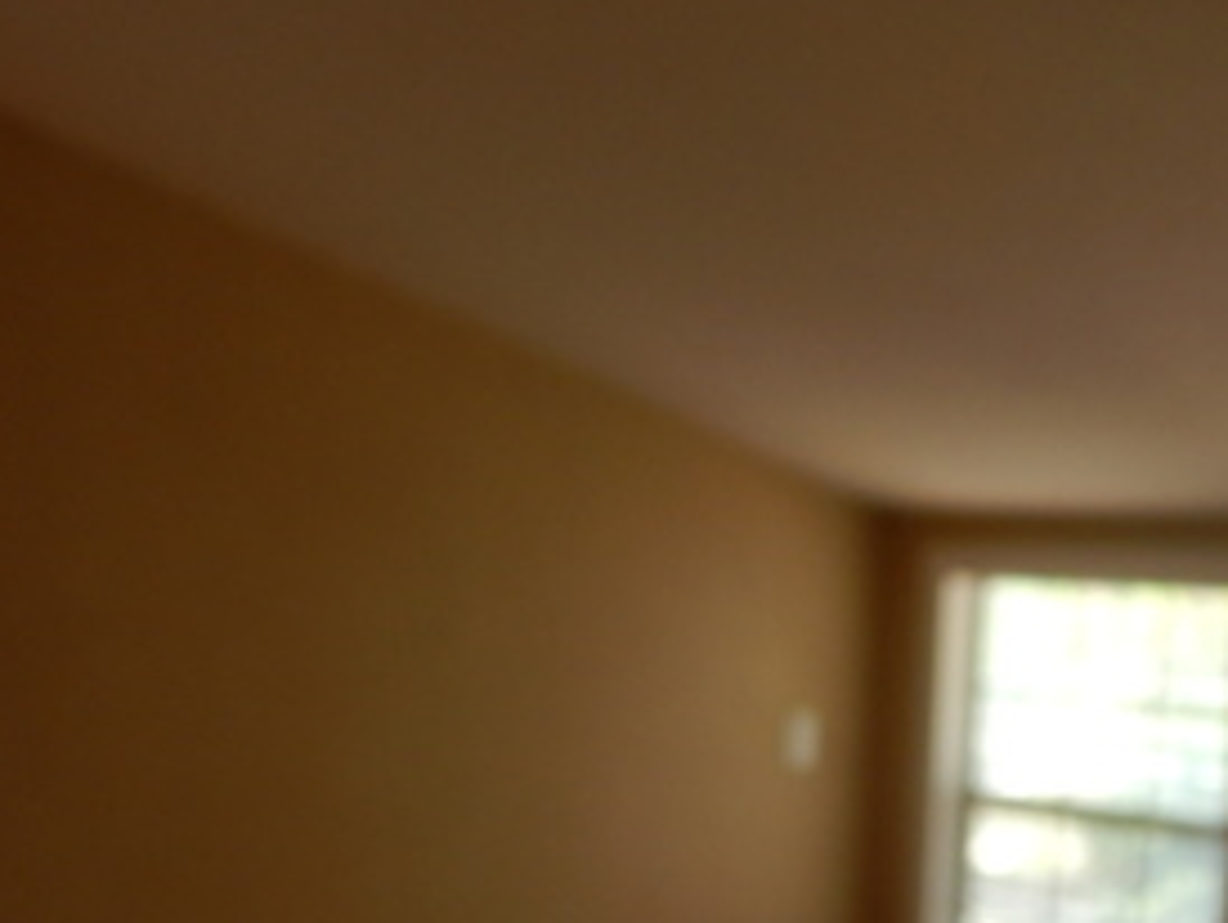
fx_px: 1988
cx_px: 735
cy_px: 959
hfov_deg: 34.2
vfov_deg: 24.7
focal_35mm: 56
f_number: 2.8
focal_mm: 4.3
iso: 125
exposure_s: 1/80
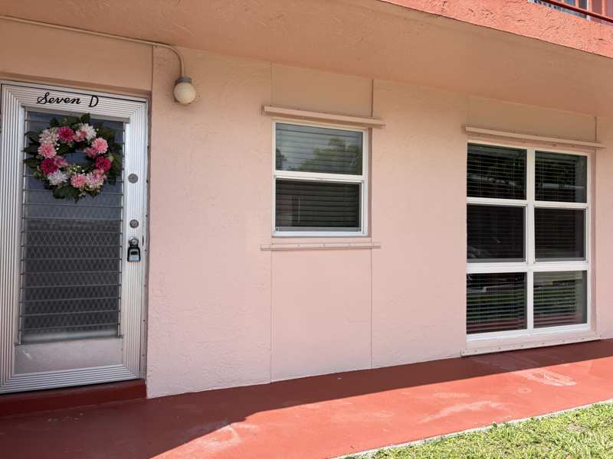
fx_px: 460
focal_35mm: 26
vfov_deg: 53.1
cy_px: 230
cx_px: 306
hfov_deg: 67.3
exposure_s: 1/1848
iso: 50
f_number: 1.6
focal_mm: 5.96
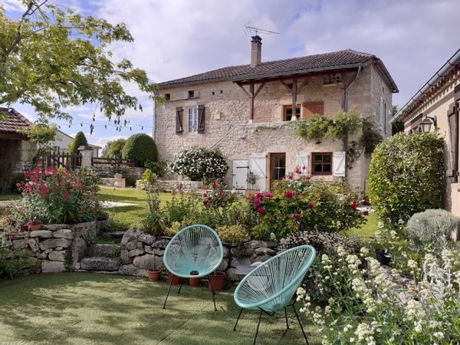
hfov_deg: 65.3
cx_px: 230
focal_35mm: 27
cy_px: 172
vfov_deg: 51.4
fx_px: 359
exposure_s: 1/1629
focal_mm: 3.6
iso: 40
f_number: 1.9
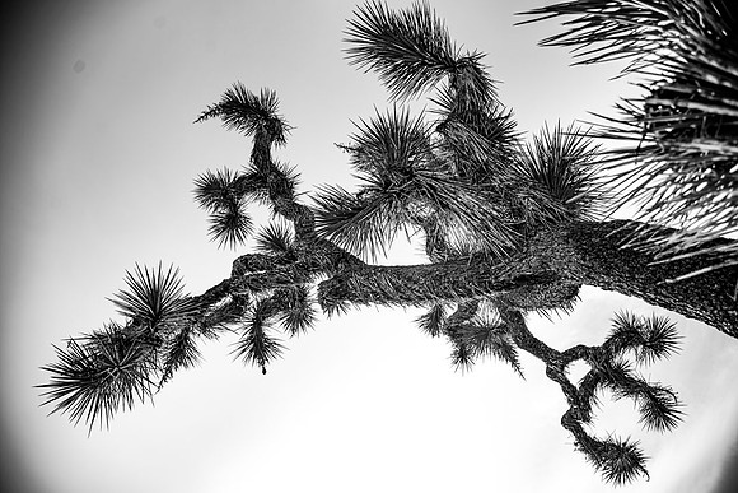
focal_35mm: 24
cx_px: 369
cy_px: 246
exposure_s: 1/1000
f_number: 4
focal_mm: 24
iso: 100
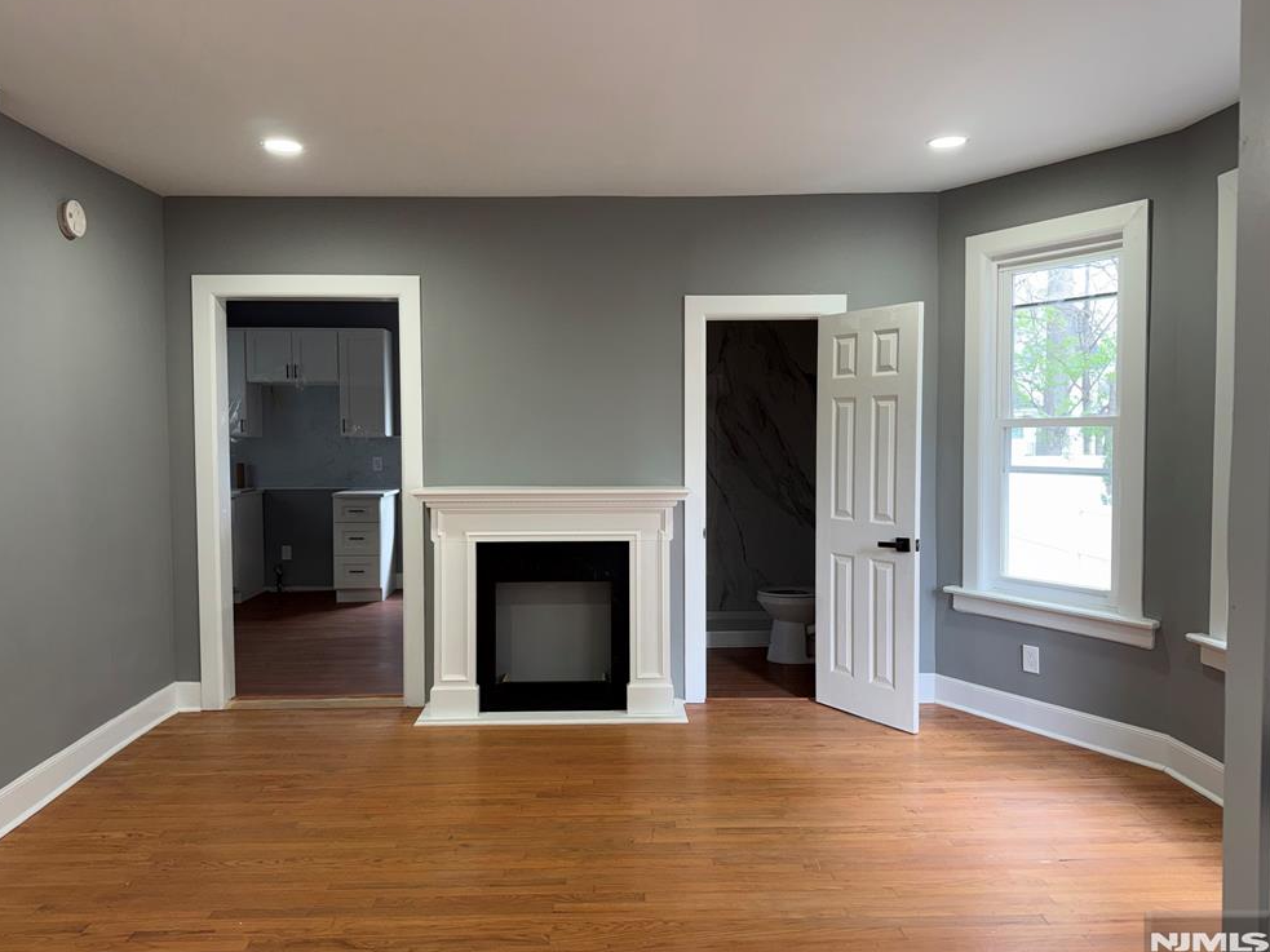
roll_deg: +0.3
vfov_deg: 54.9
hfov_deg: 69.4
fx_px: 917
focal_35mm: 25
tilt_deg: -2.5
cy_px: 477
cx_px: 614
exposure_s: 1/45
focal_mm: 6.76
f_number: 1.78
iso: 64
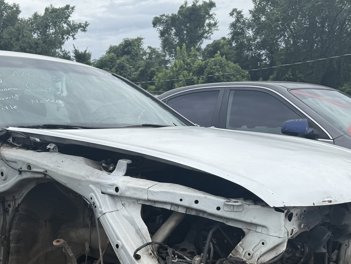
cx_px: 116
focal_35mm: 47
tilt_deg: -6.5
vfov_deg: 30.1
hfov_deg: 39.9
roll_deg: -2.7
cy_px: 215
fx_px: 477
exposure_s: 1/4167
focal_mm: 6.76
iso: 80
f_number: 1.78
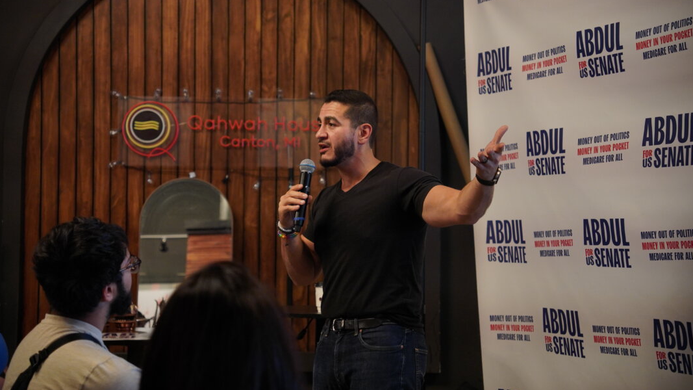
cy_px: 184
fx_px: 1295
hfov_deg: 30.0
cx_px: 347
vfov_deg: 17.1
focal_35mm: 70
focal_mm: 44.3
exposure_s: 1/250
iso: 640
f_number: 2.8
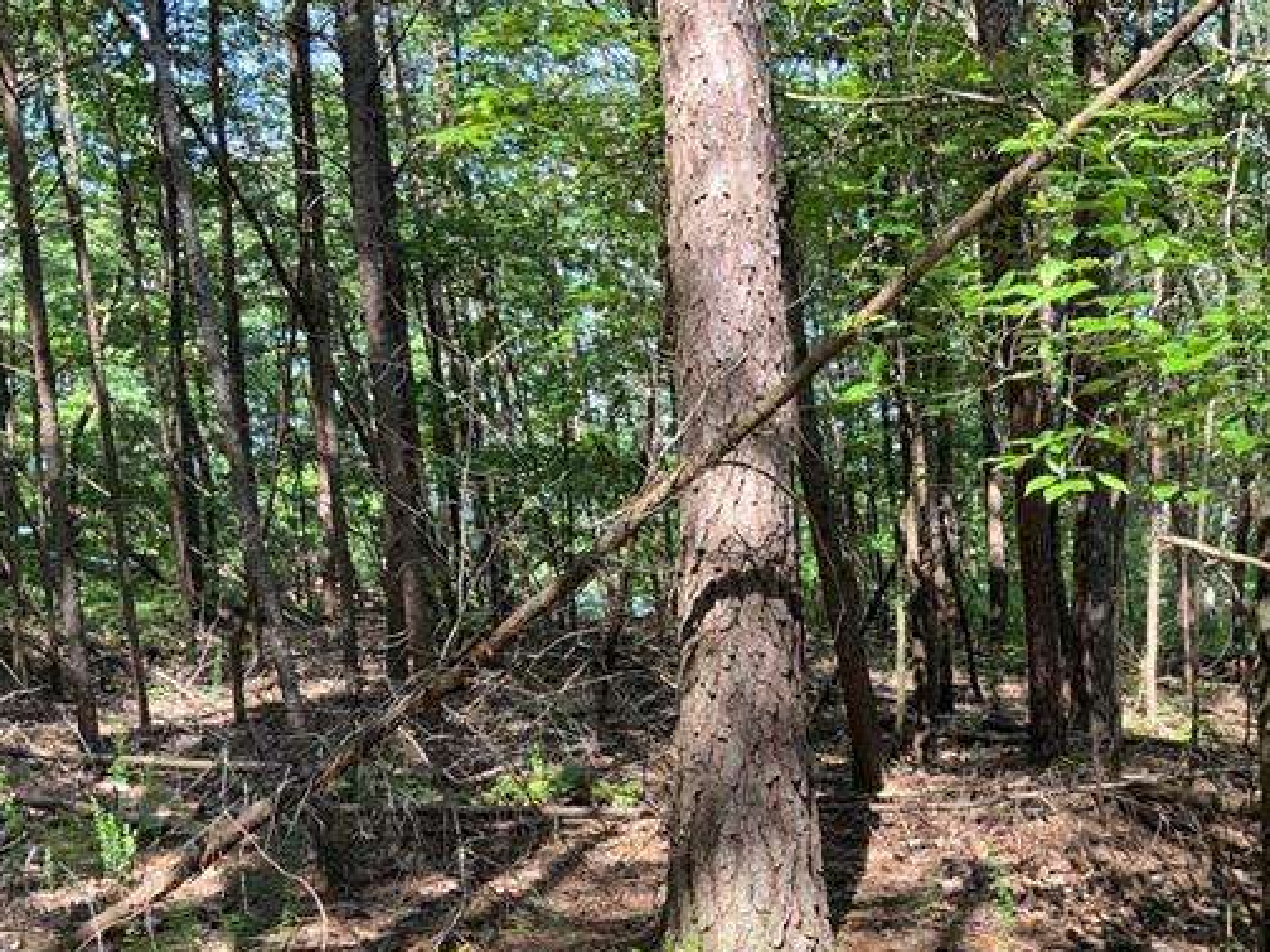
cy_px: 715
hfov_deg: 40.3
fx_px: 1688
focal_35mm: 46
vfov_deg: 31.0
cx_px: 915
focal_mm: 3
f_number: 1.8
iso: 16
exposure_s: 1/122
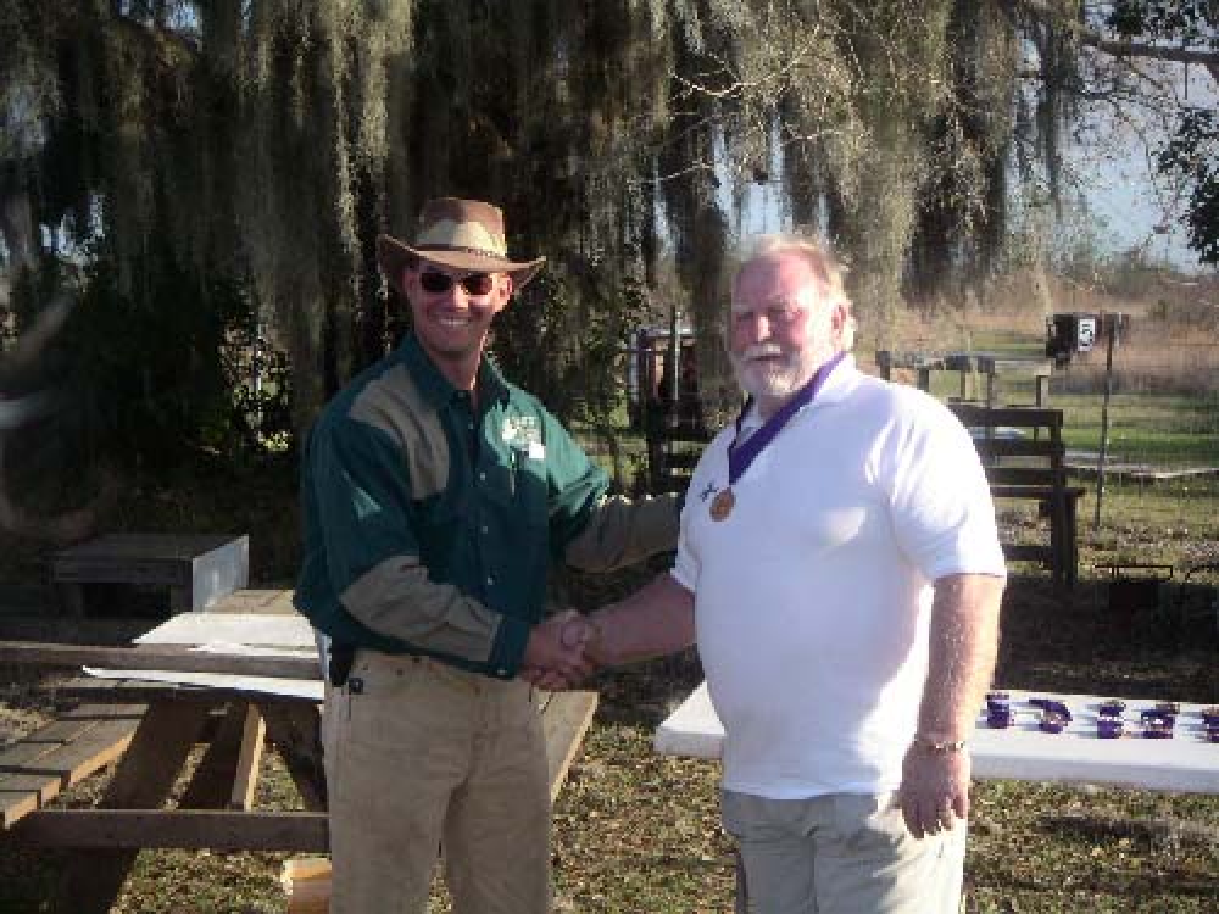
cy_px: 457
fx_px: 2324
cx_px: 610
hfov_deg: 29.4
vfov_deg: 22.3
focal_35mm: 66
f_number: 3.1
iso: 160
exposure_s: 1/1000
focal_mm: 10.2
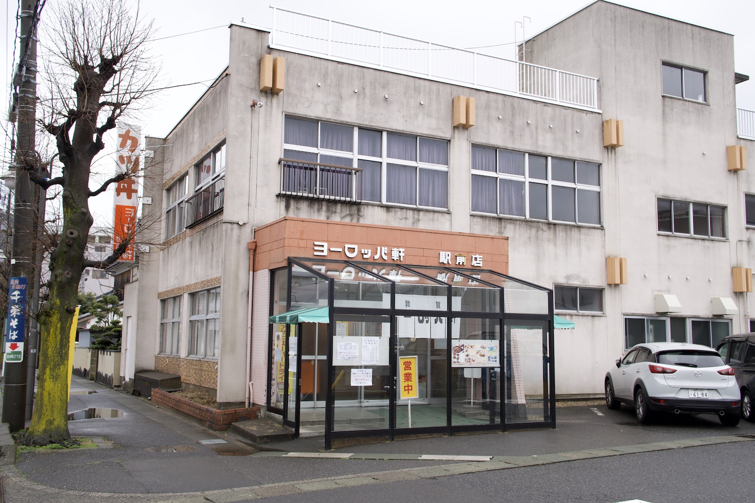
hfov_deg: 53.1
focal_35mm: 36
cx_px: 378
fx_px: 755
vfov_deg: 36.9
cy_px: 252
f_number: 5.6
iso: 100
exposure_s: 1/60
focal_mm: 24
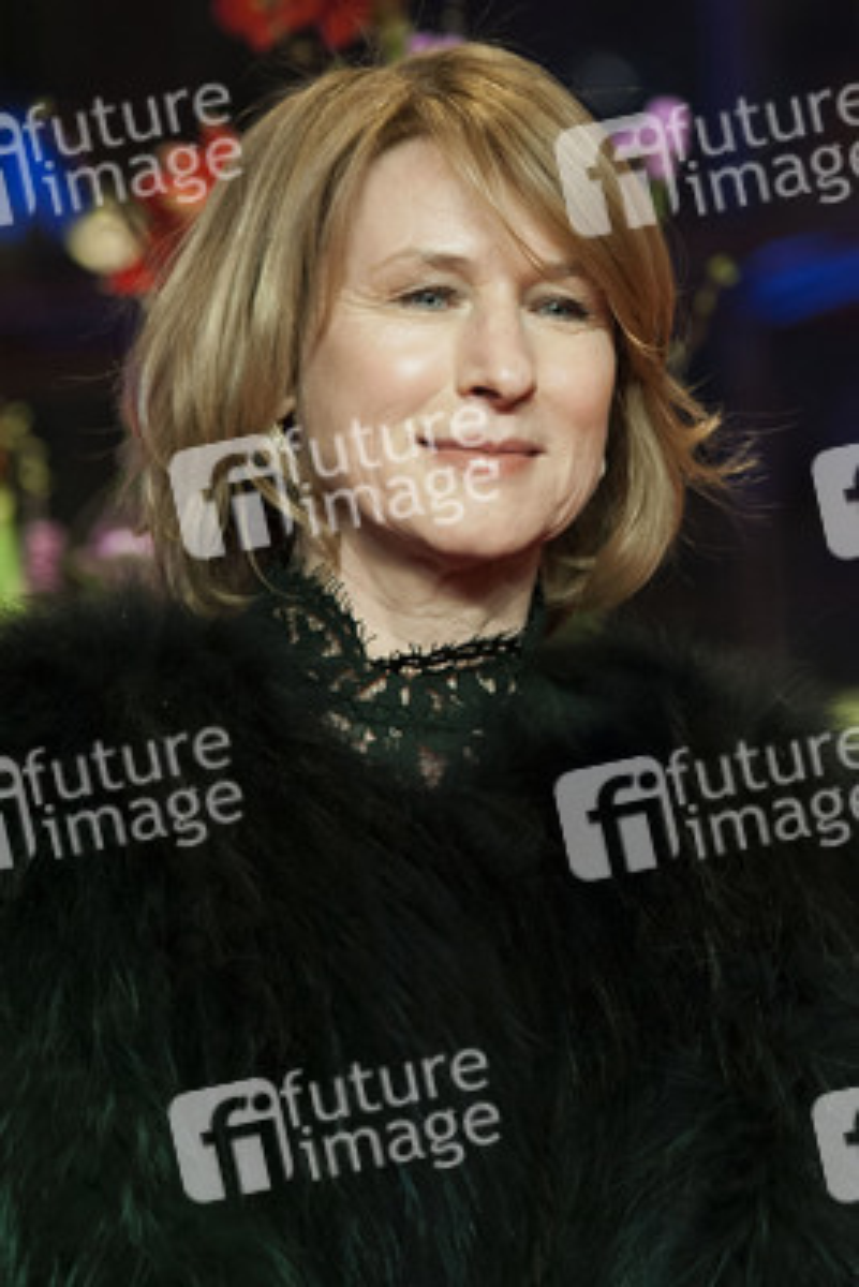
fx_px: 4291
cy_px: 644
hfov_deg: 11.4
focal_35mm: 120
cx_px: 430
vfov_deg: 17.1
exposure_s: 1/125
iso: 2000
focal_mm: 120
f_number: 4
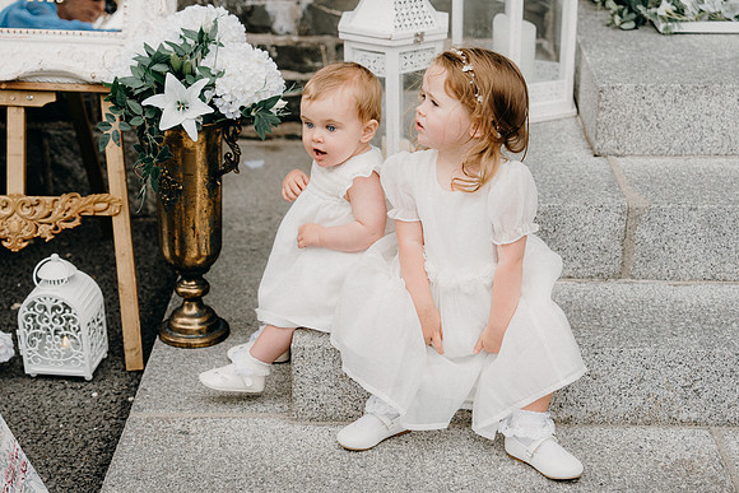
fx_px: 1437
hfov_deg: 28.8
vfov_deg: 19.5
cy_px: 246
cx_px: 370
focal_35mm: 70
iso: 125
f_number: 3.5
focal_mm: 70
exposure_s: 1/200
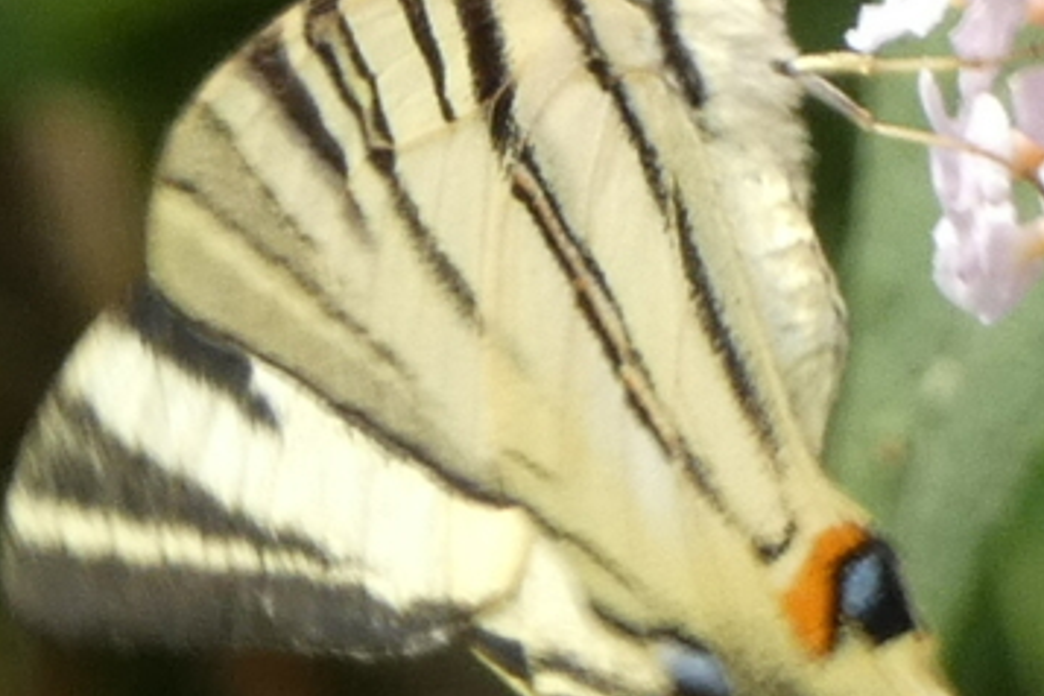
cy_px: 310
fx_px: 32709
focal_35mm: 1128
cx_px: 753
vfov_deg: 1.2
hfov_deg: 1.8
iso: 125
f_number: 5.6
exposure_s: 1/100
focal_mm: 81.4
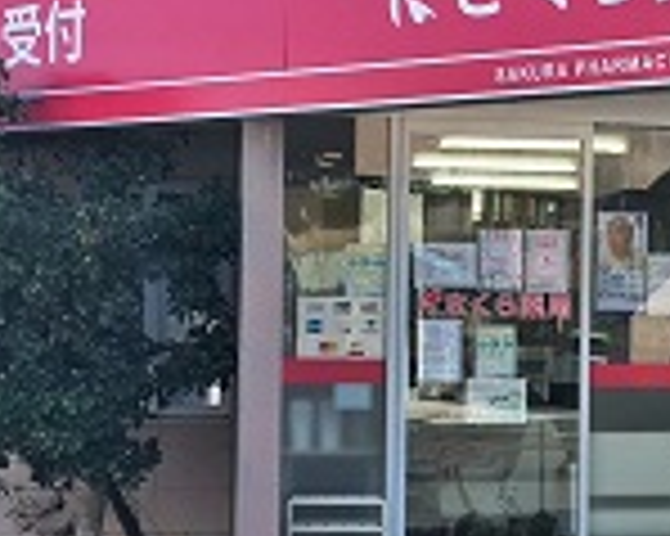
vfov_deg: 16.9
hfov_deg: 20.0
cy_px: 194
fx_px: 1803
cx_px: 769
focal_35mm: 91
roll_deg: -0.1
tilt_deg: -0.8
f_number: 2.2
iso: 25
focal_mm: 4.15
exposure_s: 1/725
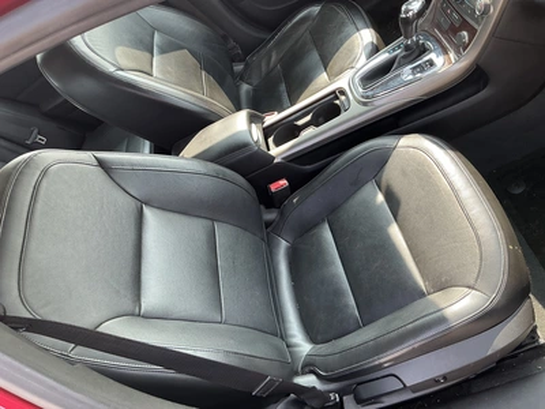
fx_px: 441
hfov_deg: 63.4
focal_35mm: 28
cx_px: 272
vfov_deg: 49.7
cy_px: 204
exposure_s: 1/122
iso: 32
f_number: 1.8
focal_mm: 3
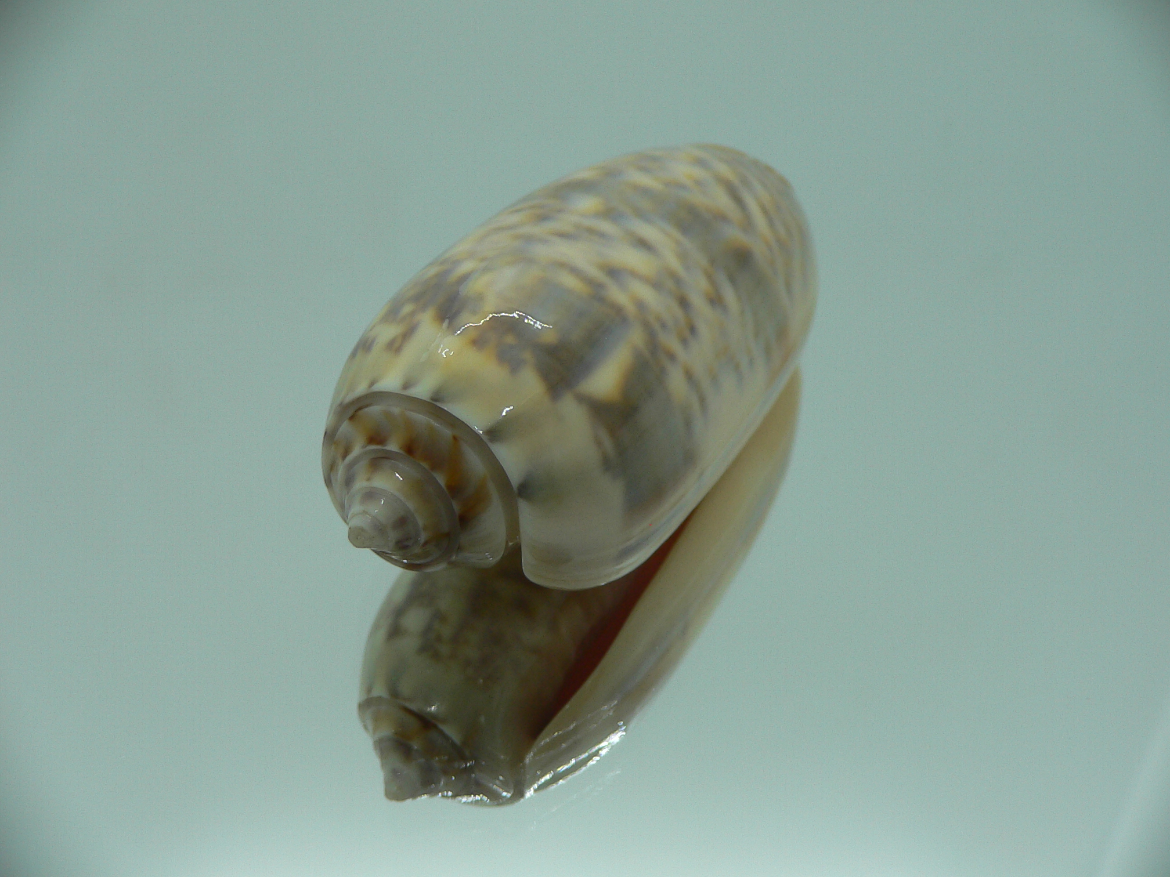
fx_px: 1183
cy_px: 438
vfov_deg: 40.7
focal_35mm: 35
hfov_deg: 52.6
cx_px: 585
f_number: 2.8
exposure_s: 1/60
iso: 80
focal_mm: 4.6
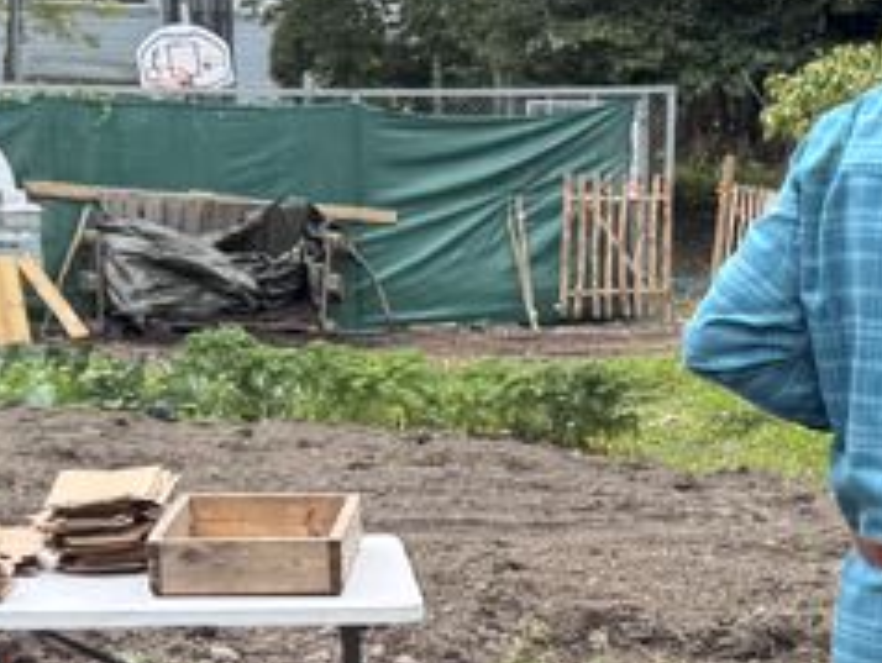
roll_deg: +0.1
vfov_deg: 10.7
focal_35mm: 137
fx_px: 3494
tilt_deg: -11.3
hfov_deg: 14.1
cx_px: 930
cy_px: 767
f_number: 1.78
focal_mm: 6.76
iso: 64
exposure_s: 1/123
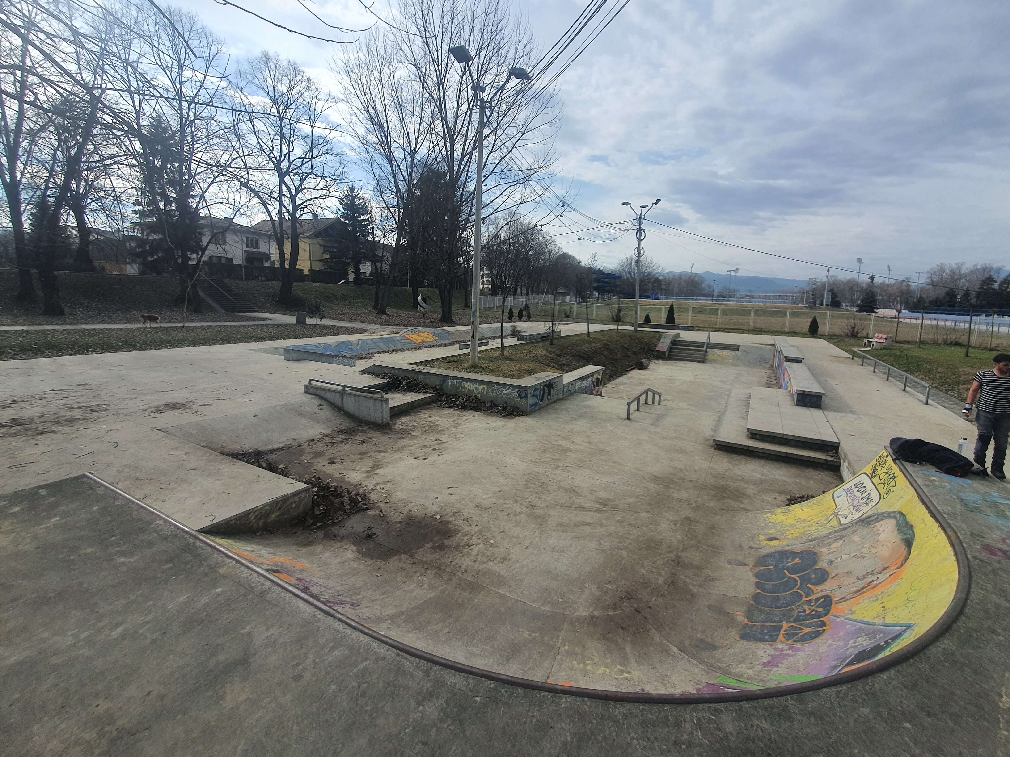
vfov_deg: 85.6
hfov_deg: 101.9
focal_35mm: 14
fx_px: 408
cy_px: 362
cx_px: 541
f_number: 2.2
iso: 50
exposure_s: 1/1216
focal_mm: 1.8
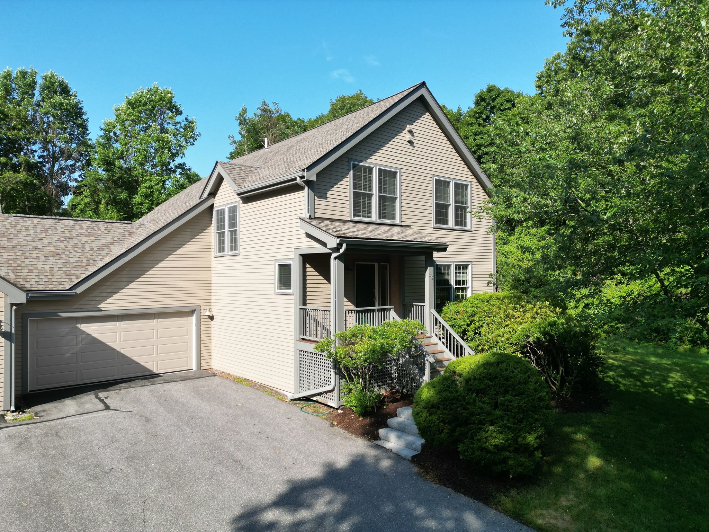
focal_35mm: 24
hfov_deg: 71.6
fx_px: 492
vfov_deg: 56.8
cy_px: 266
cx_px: 354
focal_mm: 6.72
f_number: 1.7
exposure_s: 1/1600
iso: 110
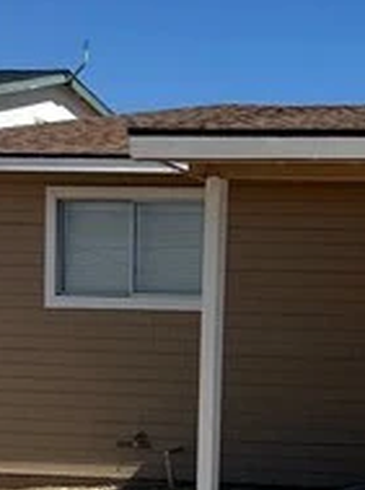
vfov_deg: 25.2
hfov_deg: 14.9
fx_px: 1072
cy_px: 410
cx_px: 779
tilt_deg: -0.9
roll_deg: -1.8
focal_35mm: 76
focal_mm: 2.22
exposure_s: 1/3106
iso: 50
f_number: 2.2
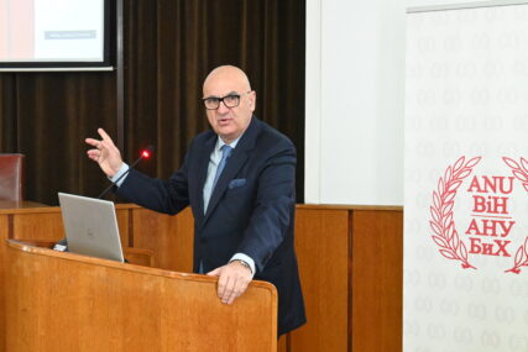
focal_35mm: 75
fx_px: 1100
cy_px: 176
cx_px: 264
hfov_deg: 27.0
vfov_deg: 18.2
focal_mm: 50
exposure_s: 1/60
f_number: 6.3
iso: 8000
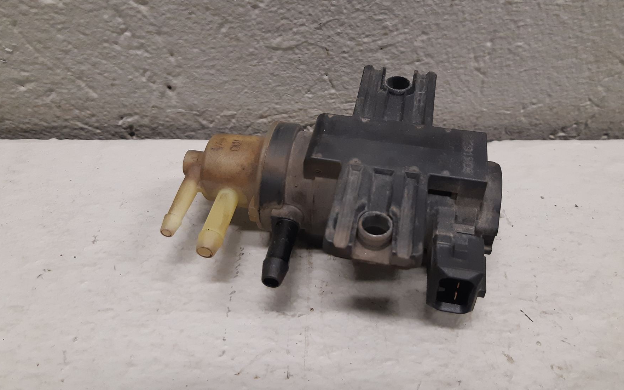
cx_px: 324
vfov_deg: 39.1
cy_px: 143
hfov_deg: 59.6
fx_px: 544
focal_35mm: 32
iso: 200
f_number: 1.7
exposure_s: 1/50
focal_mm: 3.93
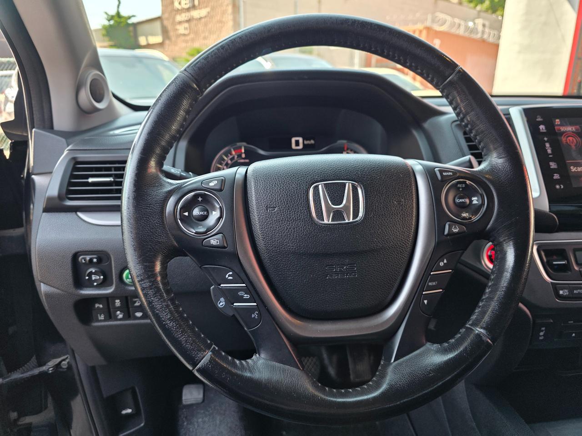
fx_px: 387
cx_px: 291
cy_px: 218
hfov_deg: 73.9
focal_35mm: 23
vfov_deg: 58.9
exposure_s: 1/180
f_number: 1.7
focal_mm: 6.3
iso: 64
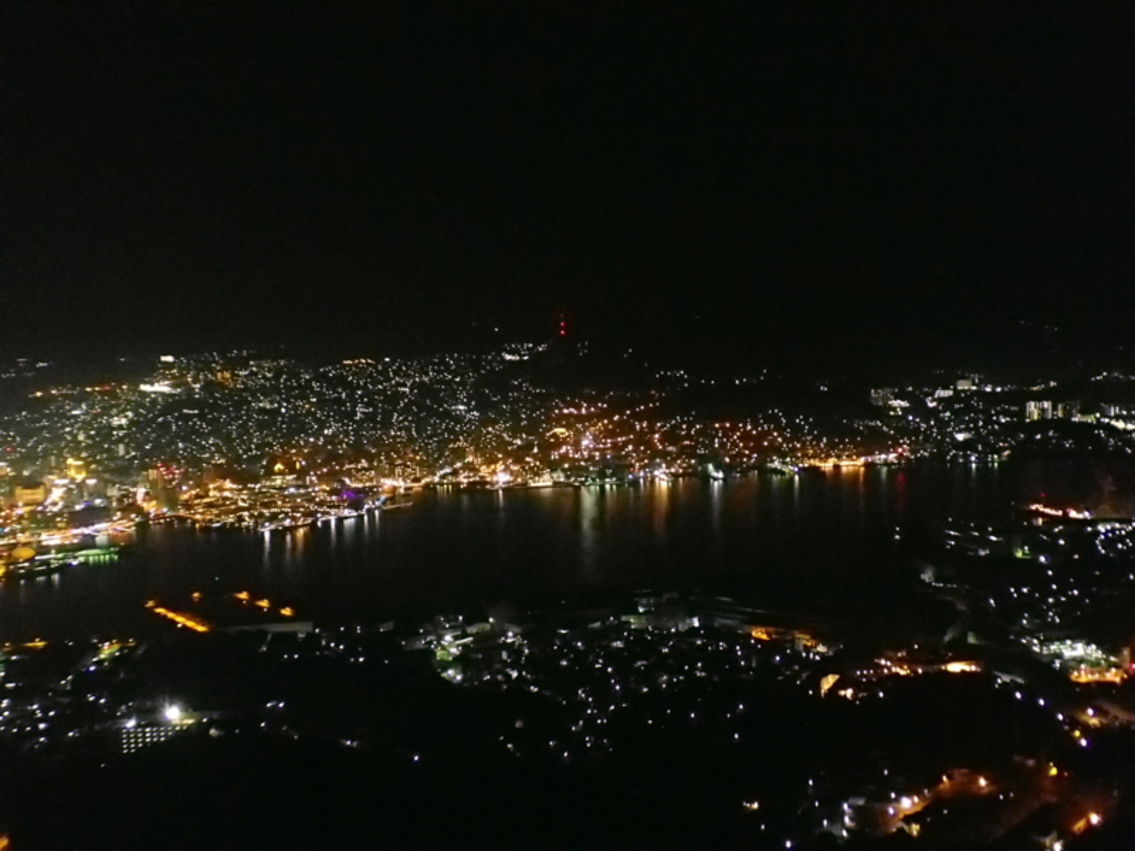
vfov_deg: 40.7
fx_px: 1148
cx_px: 568
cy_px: 426
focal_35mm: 35
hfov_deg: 52.6
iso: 8000
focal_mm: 6.42
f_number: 2.6
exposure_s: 1/20
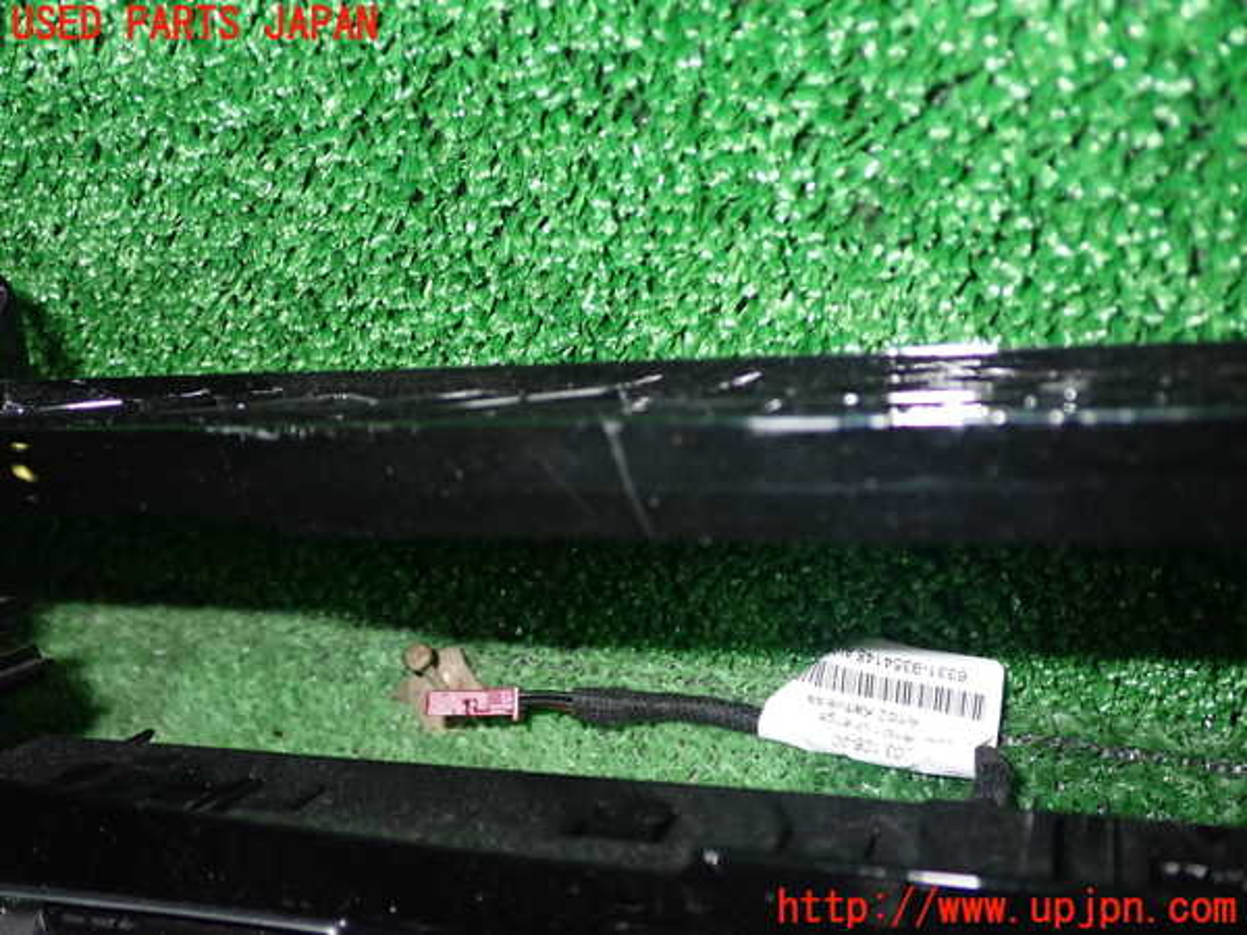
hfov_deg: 49.0
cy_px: 468
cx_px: 624
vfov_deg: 37.7
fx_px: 1369
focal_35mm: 38
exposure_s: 1/40
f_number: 8
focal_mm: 6.83
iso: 400
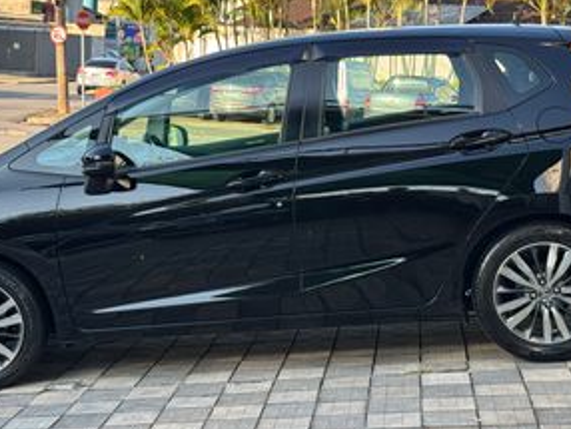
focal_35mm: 79
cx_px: 264
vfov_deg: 18.7
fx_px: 1304
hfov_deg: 24.7
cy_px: 172
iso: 64
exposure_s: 1/302
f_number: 1.78
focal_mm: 6.76
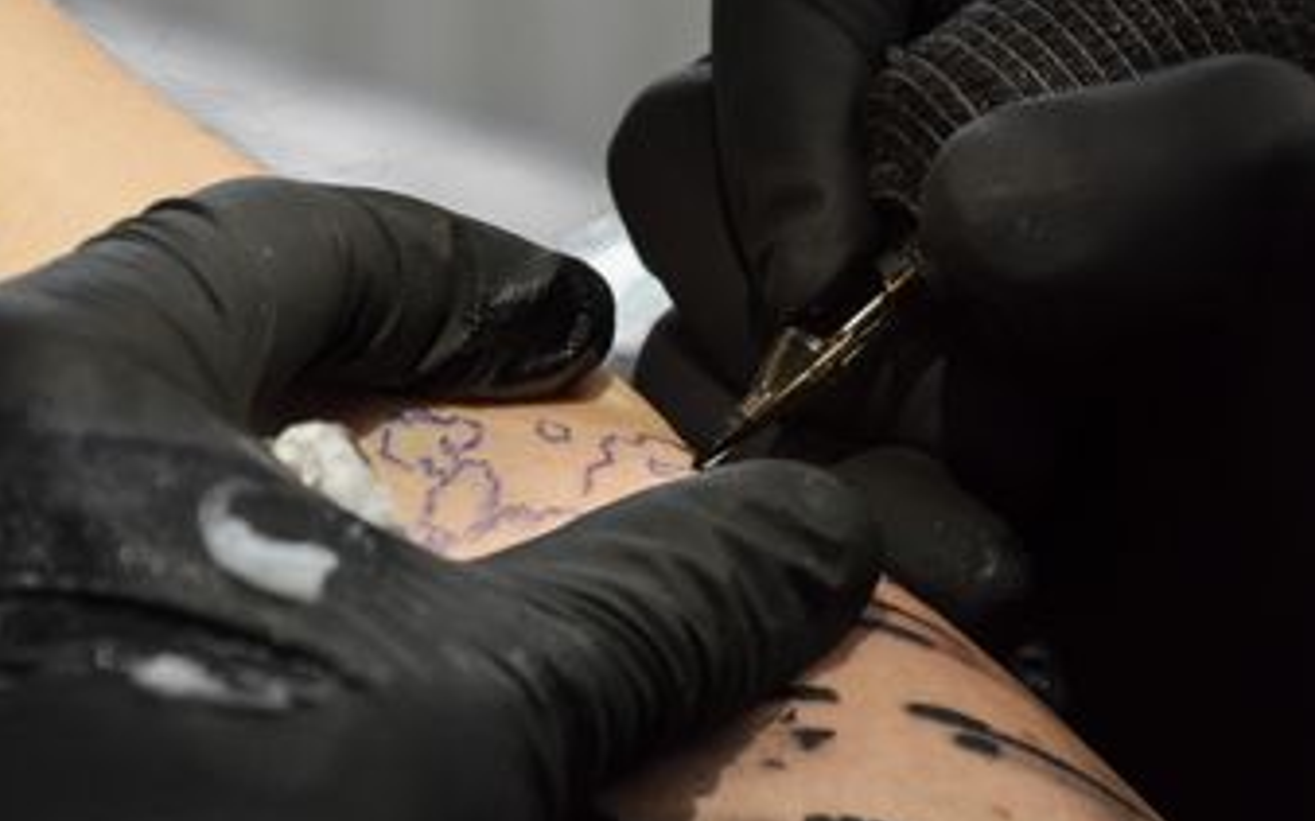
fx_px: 14501
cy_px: 459
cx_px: 659
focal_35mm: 405
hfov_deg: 5.2
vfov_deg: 3.2
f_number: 7.1
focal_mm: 175
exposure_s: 1/80
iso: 1600
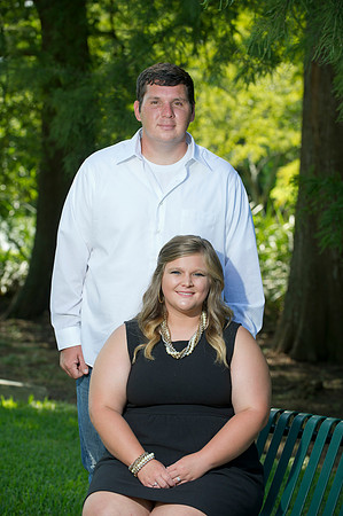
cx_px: 172
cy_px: 258
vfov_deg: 19.5
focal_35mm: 105
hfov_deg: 13.0
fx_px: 1504
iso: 320
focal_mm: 105
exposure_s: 1/250
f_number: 4.5
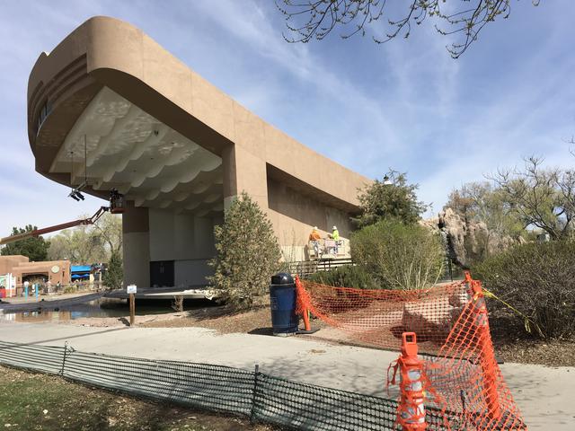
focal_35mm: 29
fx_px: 482
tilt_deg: +6.5
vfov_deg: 48.2
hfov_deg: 61.7
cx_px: 288
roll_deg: +4.5
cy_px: 216
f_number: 2.2
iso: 25
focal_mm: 4.15
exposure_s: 1/1508
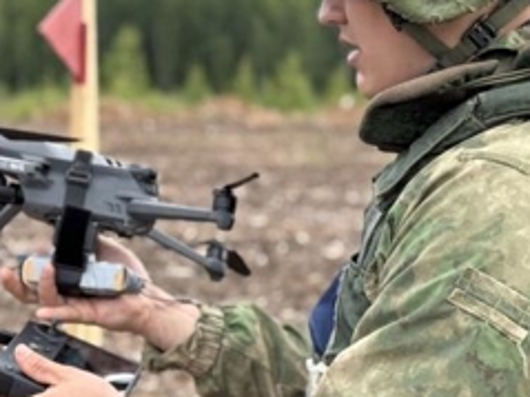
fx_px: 2051
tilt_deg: -3.9
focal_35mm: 134
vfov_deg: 11.0
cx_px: 145
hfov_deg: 14.7
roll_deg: -0.2
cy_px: 299
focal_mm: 6.76
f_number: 1.78
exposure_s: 1/1754
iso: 100
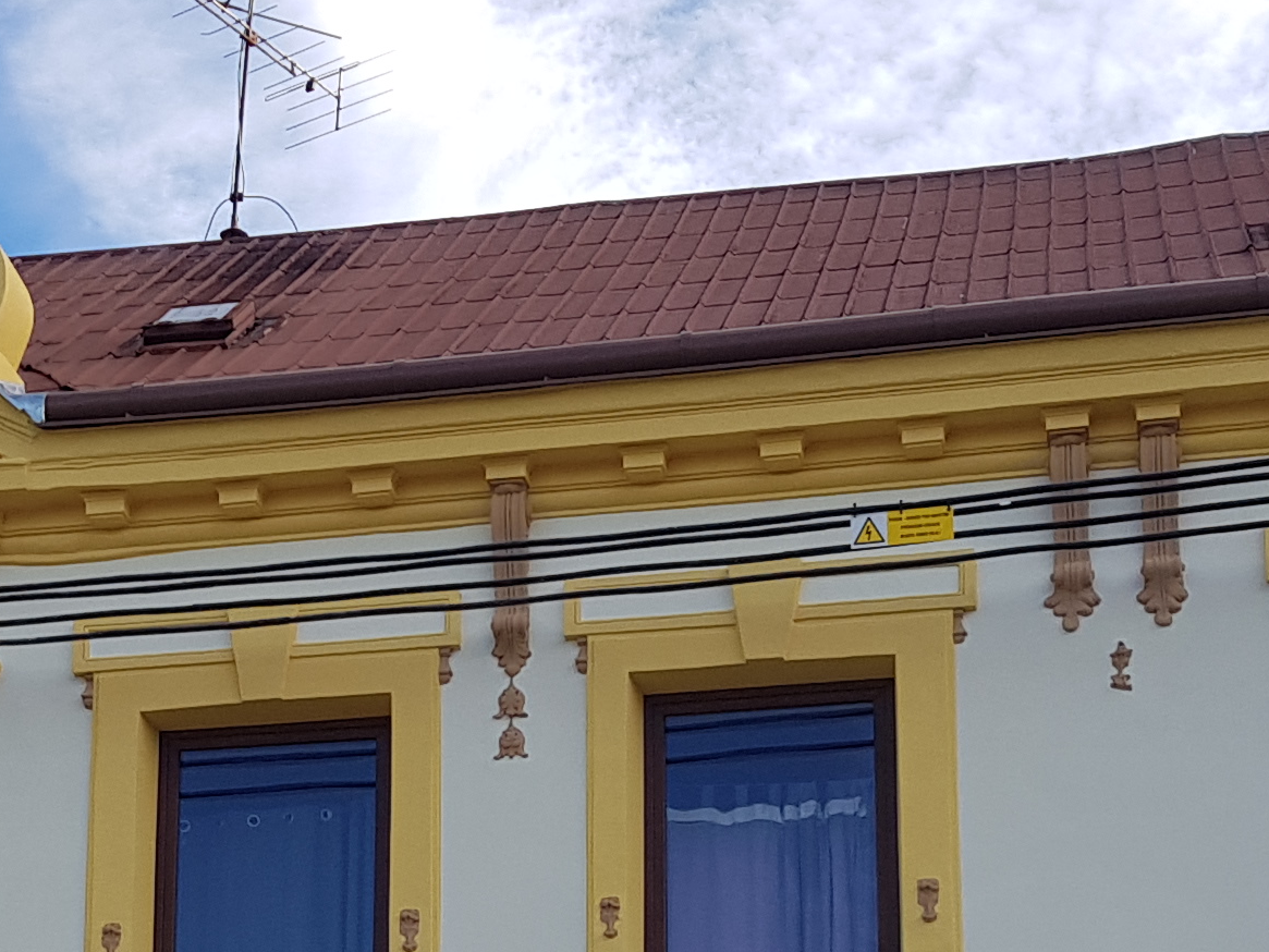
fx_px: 3300
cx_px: 498
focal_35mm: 90
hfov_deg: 21.7
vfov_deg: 15.5
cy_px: 1284
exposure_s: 1/628
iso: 40
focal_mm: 4.2
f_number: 1.7
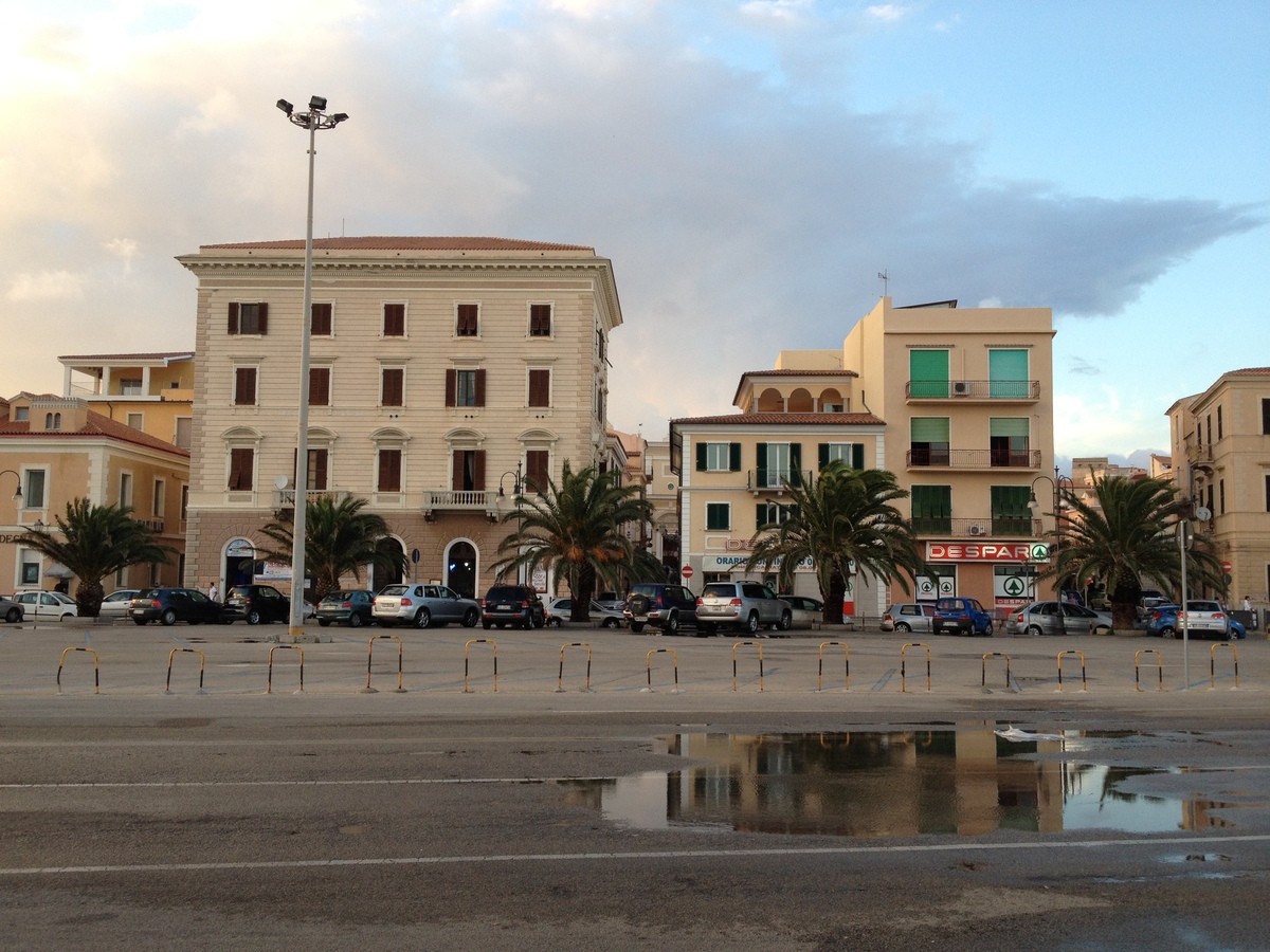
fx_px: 1284
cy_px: 476
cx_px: 635
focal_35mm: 35
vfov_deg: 40.7
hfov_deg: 52.6
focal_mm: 4.28
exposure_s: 1/120
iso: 64
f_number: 2.4
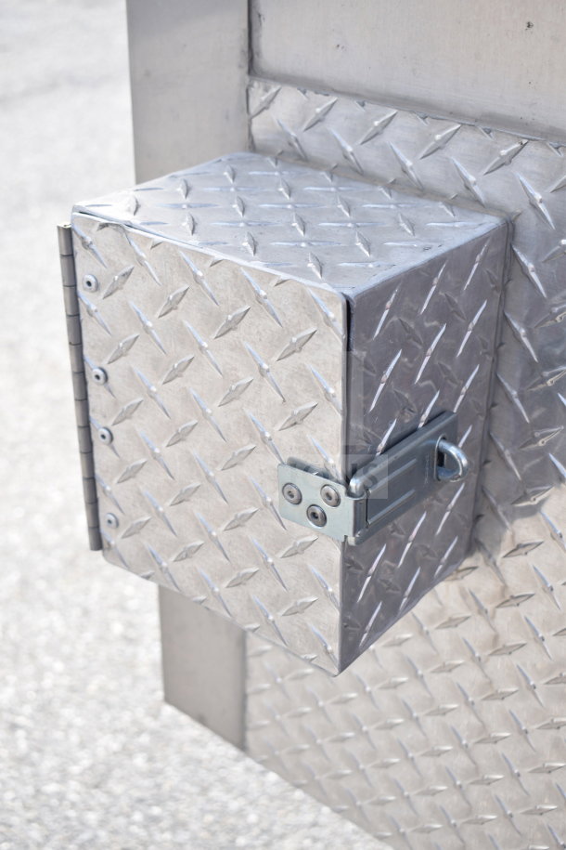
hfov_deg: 28.1
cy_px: 425
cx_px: 283
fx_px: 1132
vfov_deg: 41.1
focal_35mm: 48
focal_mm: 32
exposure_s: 1/100
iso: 100
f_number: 5
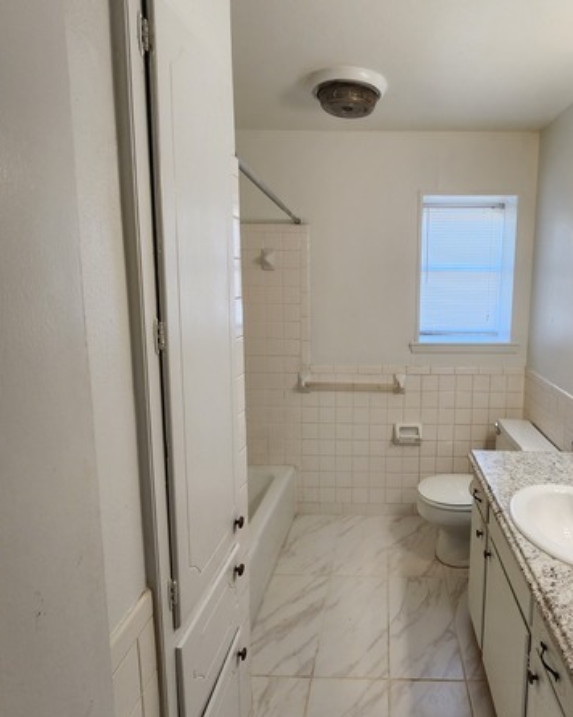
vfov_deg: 83.1
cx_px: 383
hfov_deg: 68.8
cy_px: 331
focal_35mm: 19
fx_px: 403
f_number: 2.2
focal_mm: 2.2
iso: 100
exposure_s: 1/60
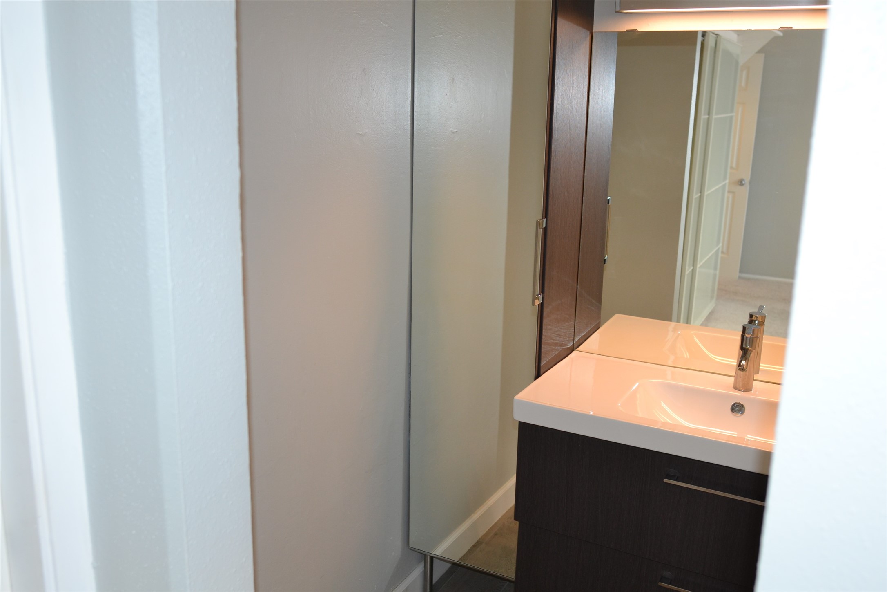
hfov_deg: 61.9
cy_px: 296
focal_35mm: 30
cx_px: 444
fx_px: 739
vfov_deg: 43.6
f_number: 3.2
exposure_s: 1/60
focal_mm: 20
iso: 400
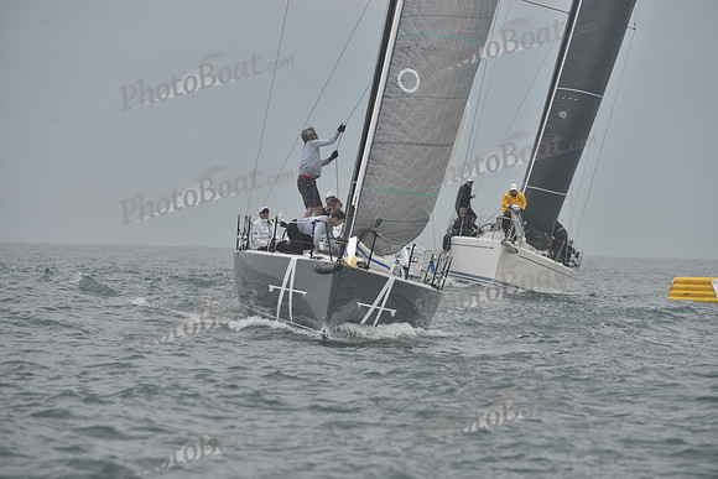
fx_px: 4788
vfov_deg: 5.7
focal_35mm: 240
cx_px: 359
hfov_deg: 8.6
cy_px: 240
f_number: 7.1
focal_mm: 240
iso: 280
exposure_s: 1/800
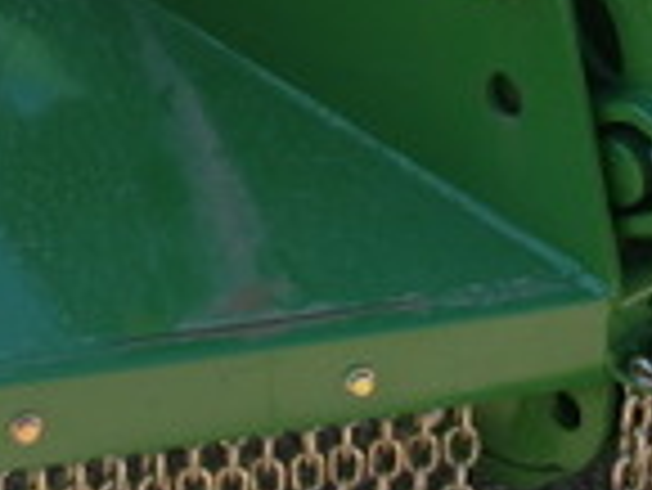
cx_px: 202
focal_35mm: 135
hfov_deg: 14.6
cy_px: -139
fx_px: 2545
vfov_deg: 10.8
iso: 64
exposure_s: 1/400
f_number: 2.8
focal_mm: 6.3
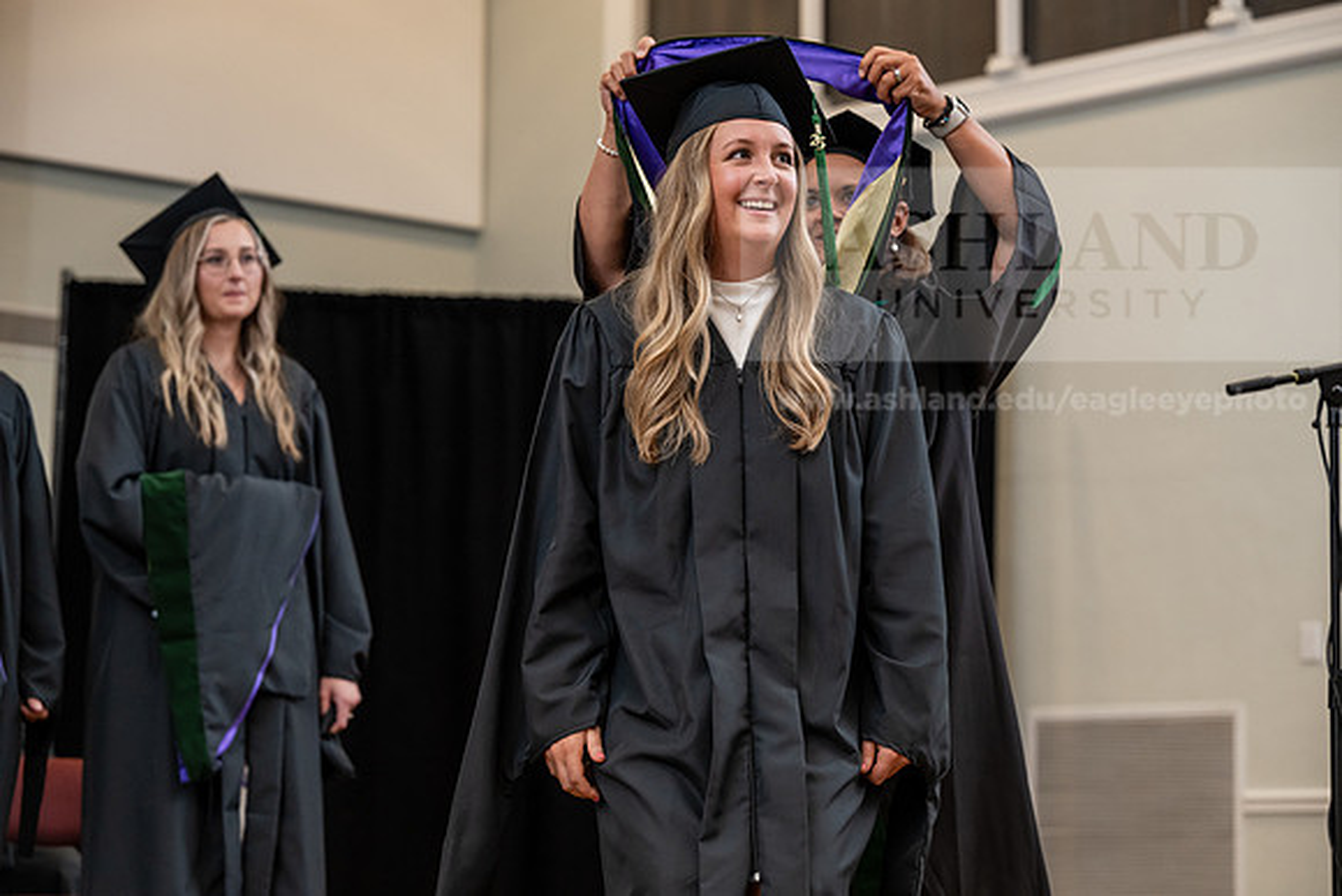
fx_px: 3206
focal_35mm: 86
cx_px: 671
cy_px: 448
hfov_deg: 23.6
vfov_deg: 15.9
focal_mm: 86
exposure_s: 1/200
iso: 1600
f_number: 3.5
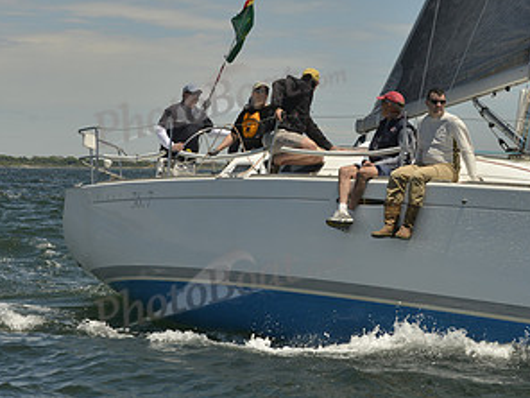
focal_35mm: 132
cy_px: 169
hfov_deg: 14.8
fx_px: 2021
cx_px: 440
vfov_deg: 11.2
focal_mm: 70
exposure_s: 1/1600
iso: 280
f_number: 9
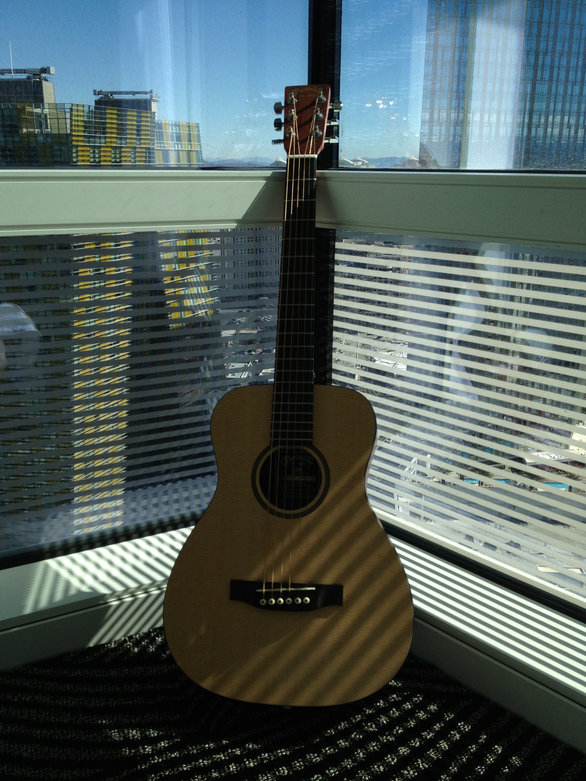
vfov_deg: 52.6
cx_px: 293
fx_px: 790
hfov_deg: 40.7
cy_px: 390
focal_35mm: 35
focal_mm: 4.28
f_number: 2.4
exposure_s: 1/925
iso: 50
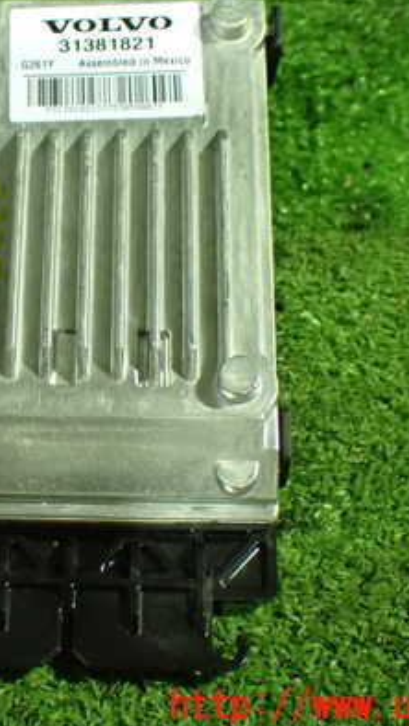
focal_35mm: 73
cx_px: 33
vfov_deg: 28.9
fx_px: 1406
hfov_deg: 16.3
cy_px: 315
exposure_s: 1/40
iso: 1600
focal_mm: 7.84
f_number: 2.9
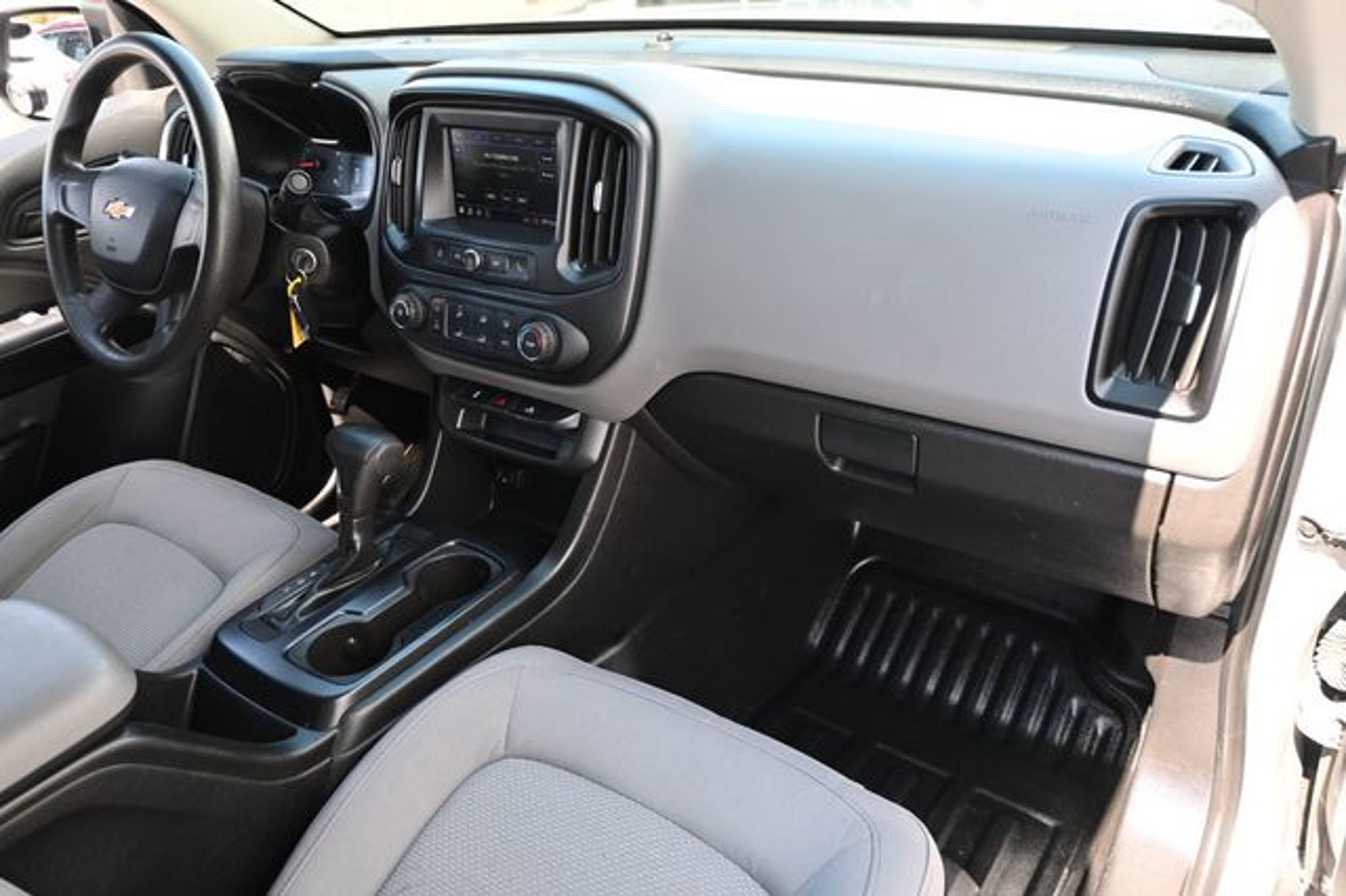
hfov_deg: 67.4
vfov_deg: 47.9
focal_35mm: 27
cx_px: 673
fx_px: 1009
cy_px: 448
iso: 500
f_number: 3.5
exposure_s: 1/125
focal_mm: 18
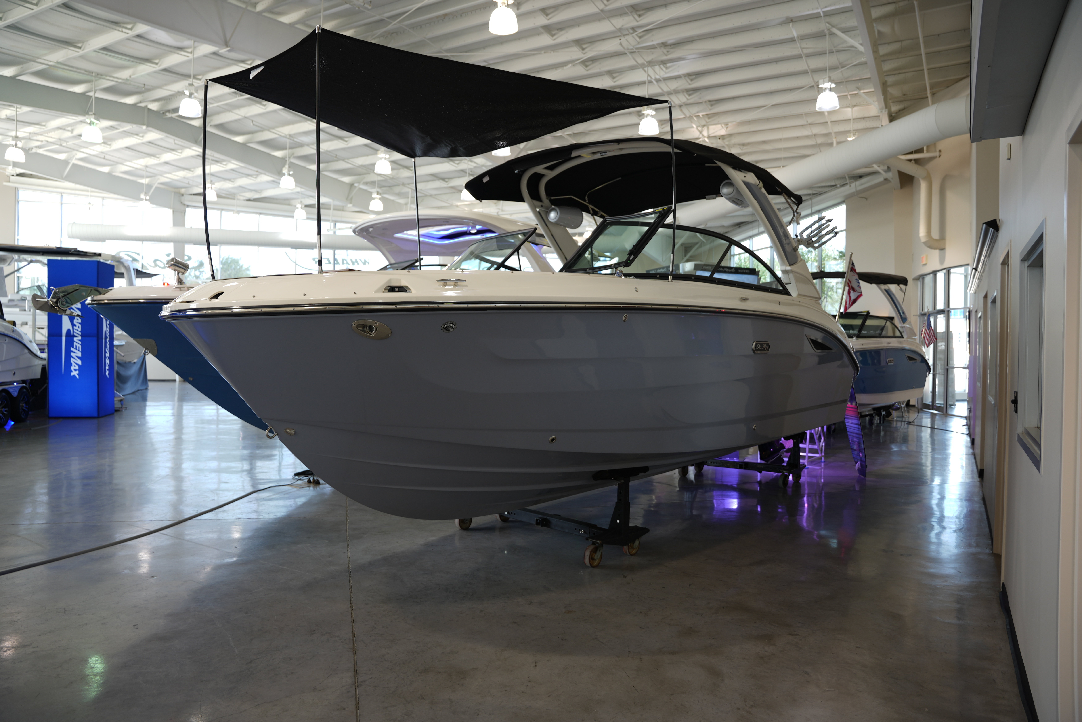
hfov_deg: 73.7
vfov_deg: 53.1
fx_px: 721
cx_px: 541
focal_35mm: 24
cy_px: 361
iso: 50
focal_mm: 24
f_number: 2.8
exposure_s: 1/15
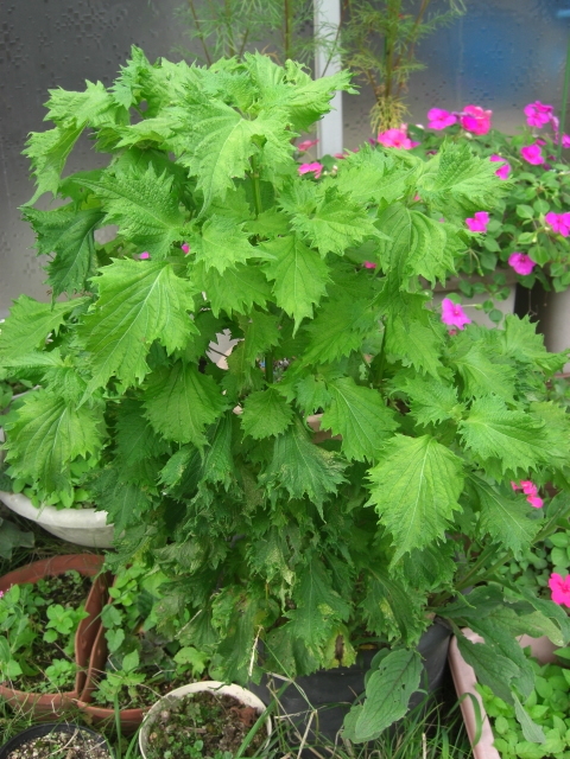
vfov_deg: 49.0
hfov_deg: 37.7
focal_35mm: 38
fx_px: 834
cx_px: 285
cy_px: 380
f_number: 2.8
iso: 80
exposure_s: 1/80
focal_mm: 7.9
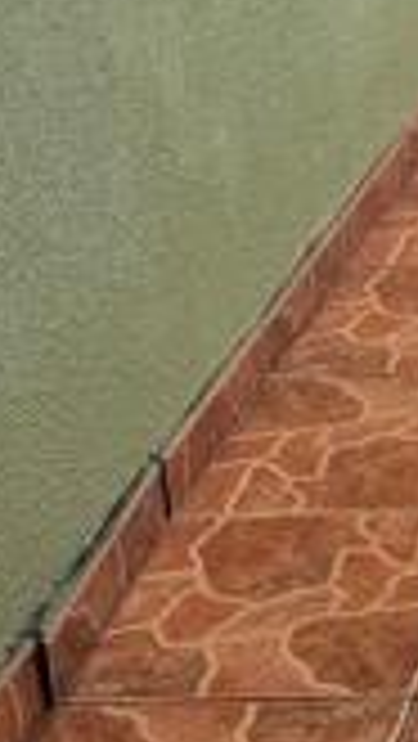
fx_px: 2243
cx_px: 966
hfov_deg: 9.6
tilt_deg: -11.4
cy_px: -180
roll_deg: +2.6
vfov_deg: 17.8
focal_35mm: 114
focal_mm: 6.76
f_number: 1.78
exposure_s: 1/822
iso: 80
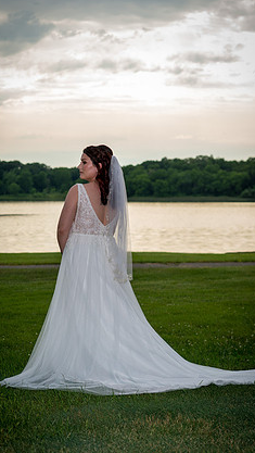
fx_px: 1152
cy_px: 237
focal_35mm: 96
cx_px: 120
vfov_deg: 22.2
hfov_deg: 12.6
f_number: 4.8
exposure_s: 1/750
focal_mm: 85
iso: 400
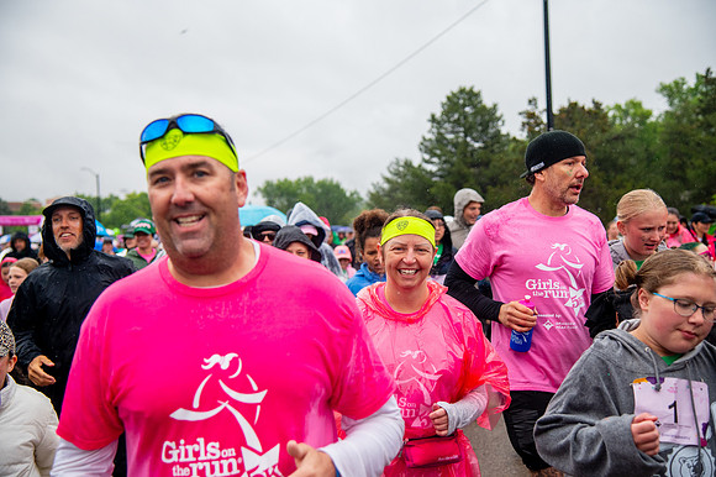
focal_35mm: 52
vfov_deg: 26.0
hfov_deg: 38.2
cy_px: 238
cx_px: 358
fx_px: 1034
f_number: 4
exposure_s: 1/1600
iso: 1600
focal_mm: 52
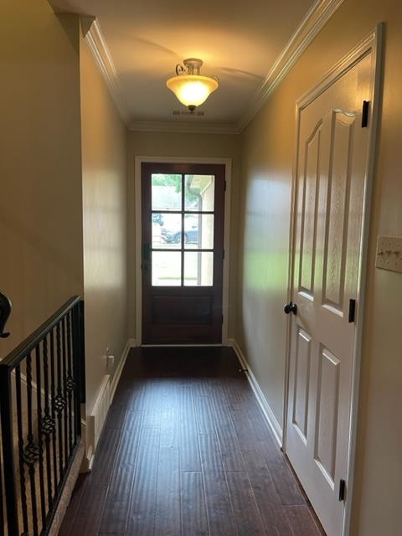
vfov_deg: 67.3
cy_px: 268
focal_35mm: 26
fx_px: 403
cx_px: 201
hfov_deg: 53.1
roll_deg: -0.5
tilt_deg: -5.0
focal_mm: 5.1
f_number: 1.6
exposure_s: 1/60
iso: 125
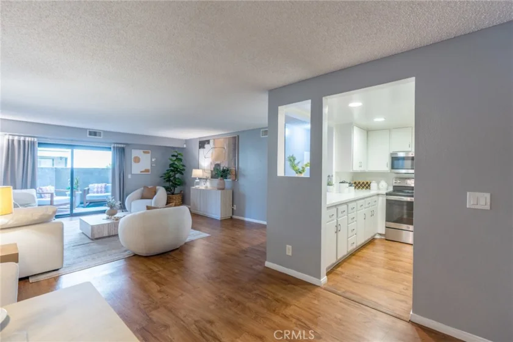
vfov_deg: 73.7
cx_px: 256
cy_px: 171
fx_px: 228
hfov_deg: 96.8
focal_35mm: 16
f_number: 2.8
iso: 125
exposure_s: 1/20
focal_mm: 16
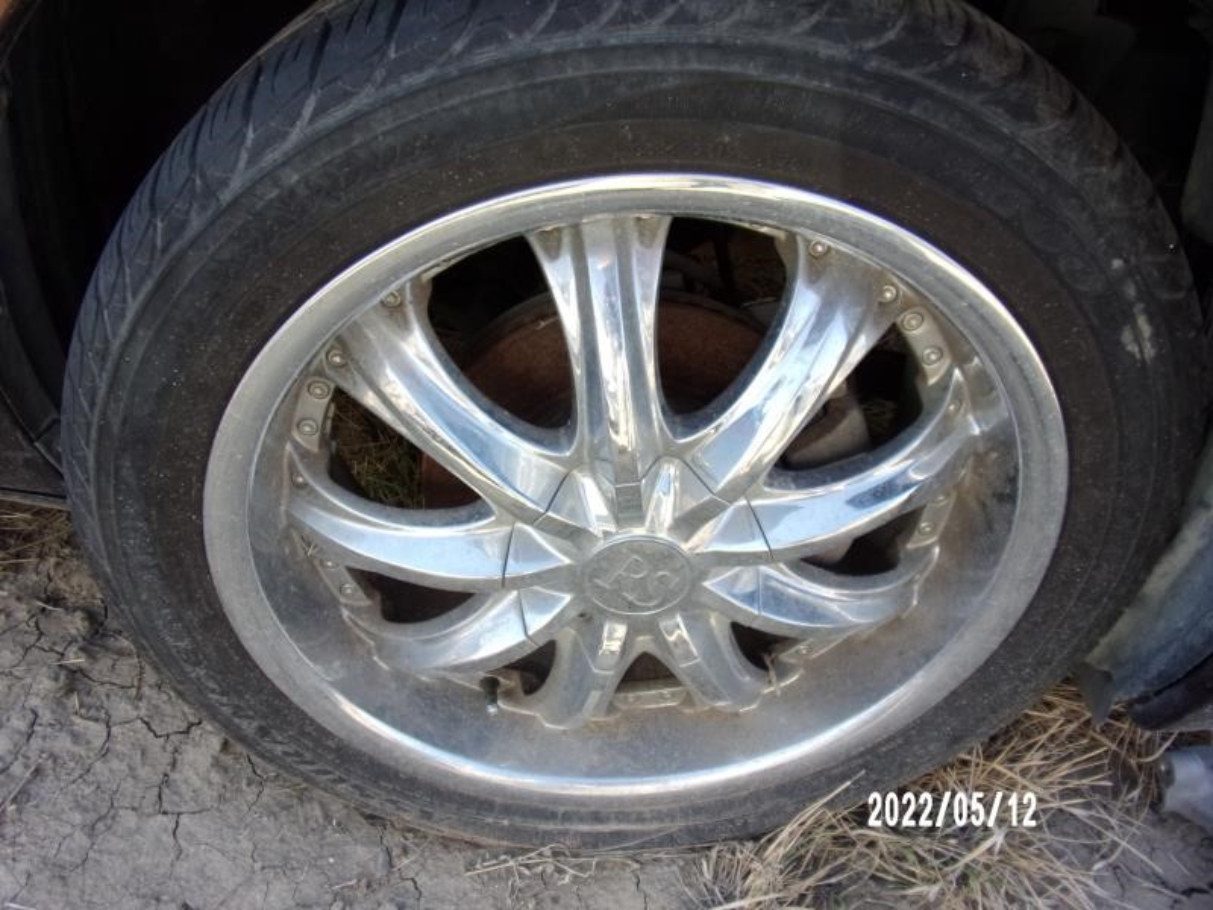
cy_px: 455
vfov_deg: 56.8
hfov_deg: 71.6
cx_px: 606
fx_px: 841
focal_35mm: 24
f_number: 3.3
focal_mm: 4.3
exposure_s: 1/160
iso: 80
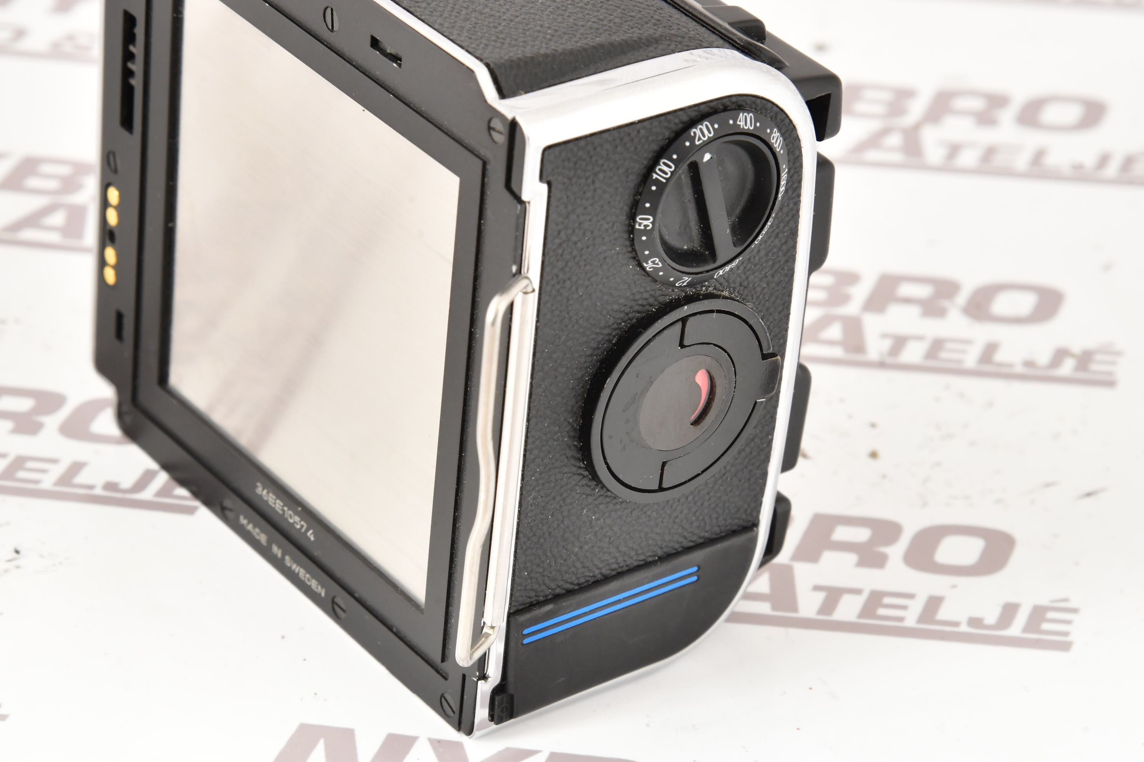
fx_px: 5306
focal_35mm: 167
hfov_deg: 12.3
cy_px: 313
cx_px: 517
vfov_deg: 8.2
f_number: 14
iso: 1600
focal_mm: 120
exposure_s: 1/100
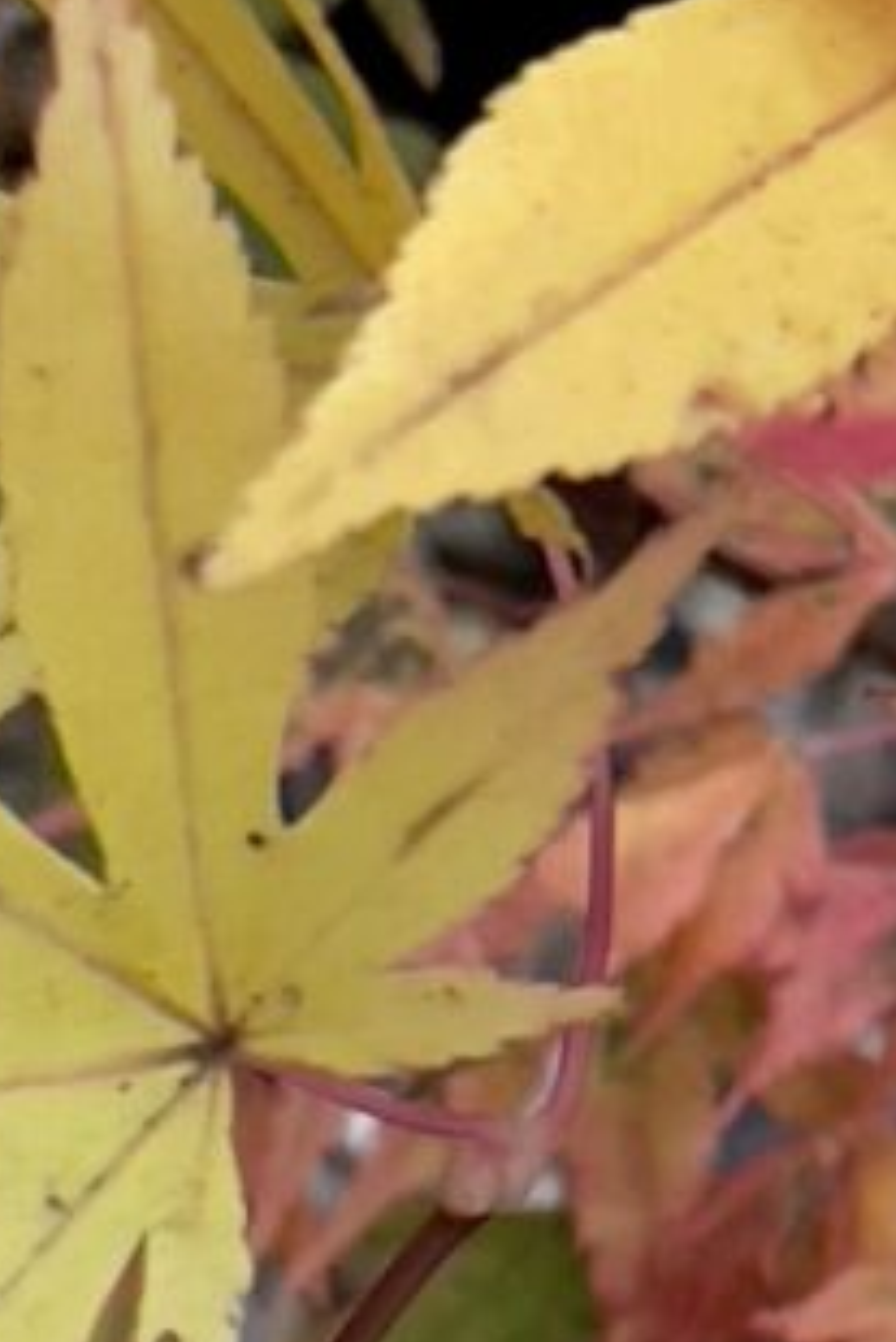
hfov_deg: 11.9
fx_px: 4251
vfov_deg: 17.7
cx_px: -22
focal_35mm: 114
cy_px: 1145
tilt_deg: -53.3
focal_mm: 4.2
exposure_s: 1/121
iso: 125
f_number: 1.6
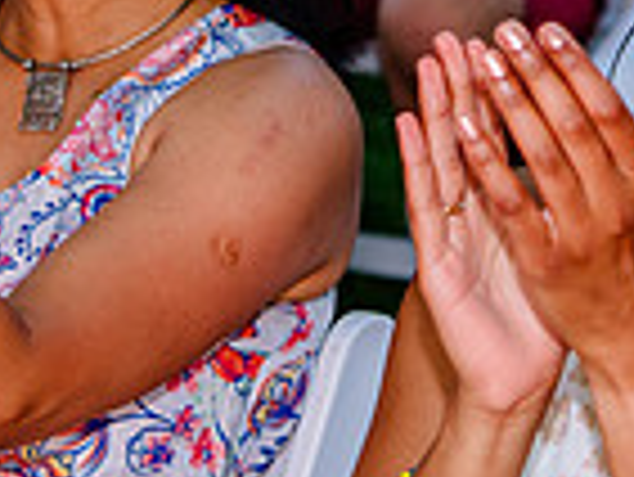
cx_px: 445
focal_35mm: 182
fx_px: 3336
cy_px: 63
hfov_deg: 10.8
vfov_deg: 8.1
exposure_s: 1/640
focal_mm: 46
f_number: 3.5
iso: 200
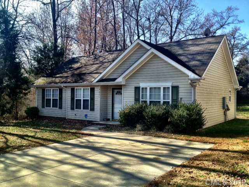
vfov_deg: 40.7
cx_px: 124
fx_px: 252
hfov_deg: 52.6
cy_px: 94
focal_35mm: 35
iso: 50
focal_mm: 4.28
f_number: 2.4
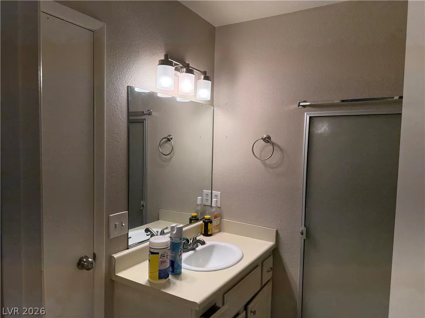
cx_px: 212
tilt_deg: -2.3
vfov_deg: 56.8
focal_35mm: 24
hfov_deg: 71.6
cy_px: 159
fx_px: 295
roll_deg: -1.5
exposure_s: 1/194
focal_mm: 6.76
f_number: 1.78
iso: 125
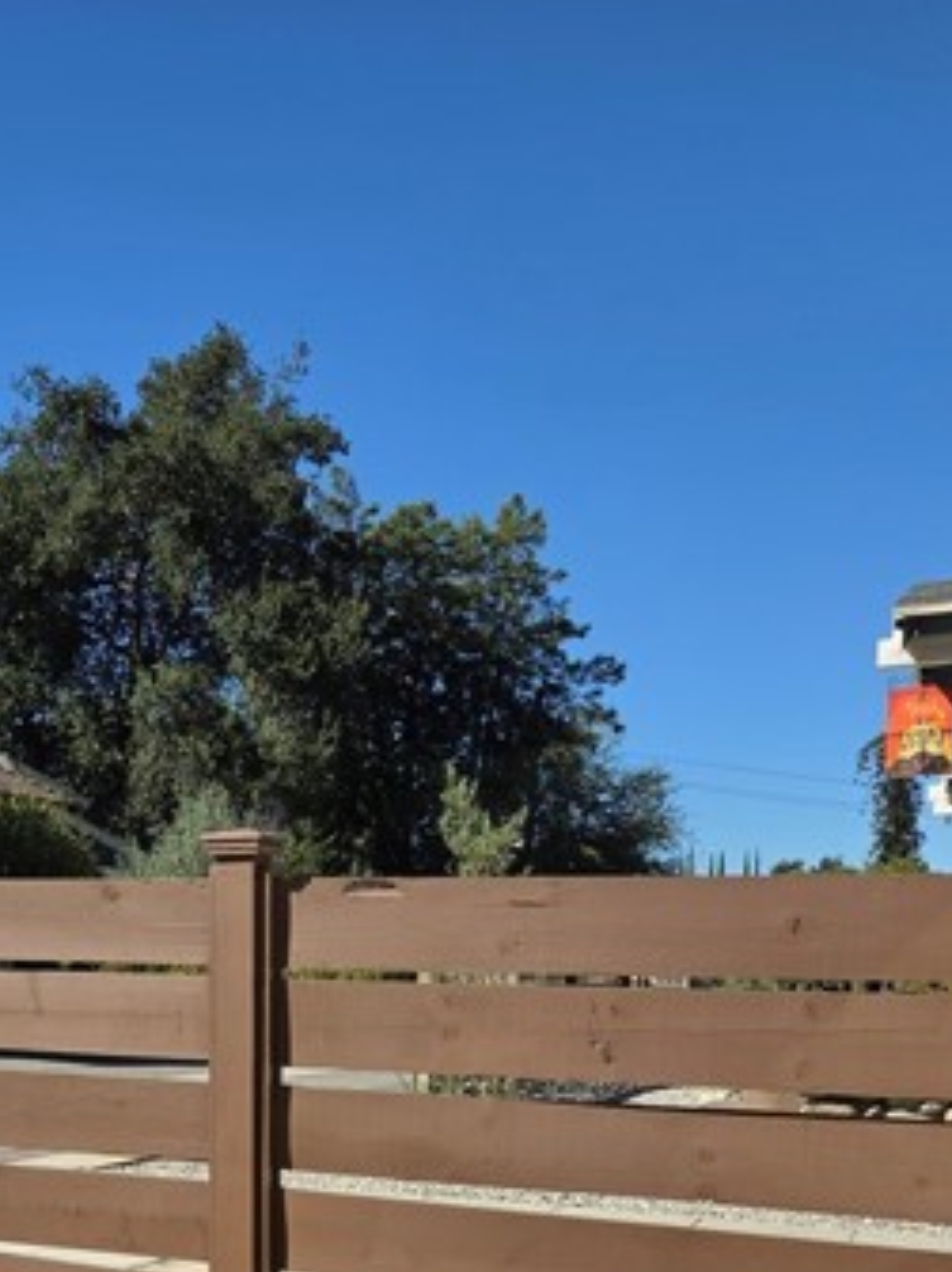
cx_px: 171
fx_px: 1614
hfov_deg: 31.9
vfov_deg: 39.6
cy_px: 1162
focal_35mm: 44
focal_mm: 5.4
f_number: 1.8
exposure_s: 1/5259
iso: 80
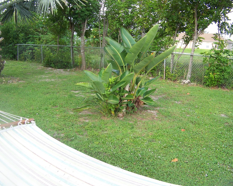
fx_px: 262
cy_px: 93
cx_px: 113
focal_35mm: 38
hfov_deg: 47.9
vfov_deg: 39.2
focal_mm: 5.85
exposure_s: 1/125
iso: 64
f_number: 2.8
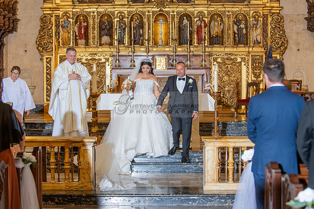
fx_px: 649
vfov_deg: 18.3
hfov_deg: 27.2
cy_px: 110
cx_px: 157
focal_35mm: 74
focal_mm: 70
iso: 1000
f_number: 3.2
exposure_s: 1/160
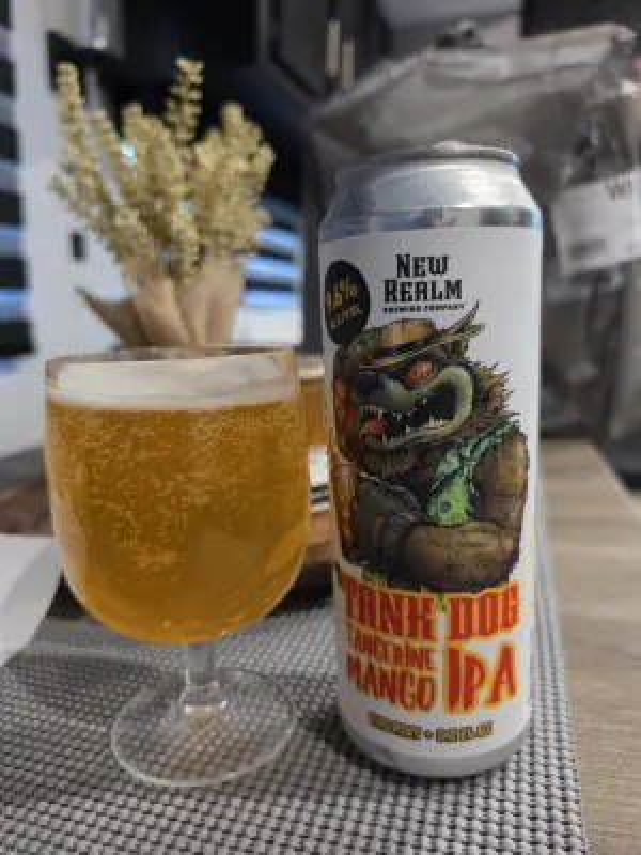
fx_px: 568
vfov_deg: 73.9
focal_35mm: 23
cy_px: 428
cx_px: 320
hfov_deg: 58.9
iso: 800
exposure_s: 1/60
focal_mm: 6.5
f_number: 1.4
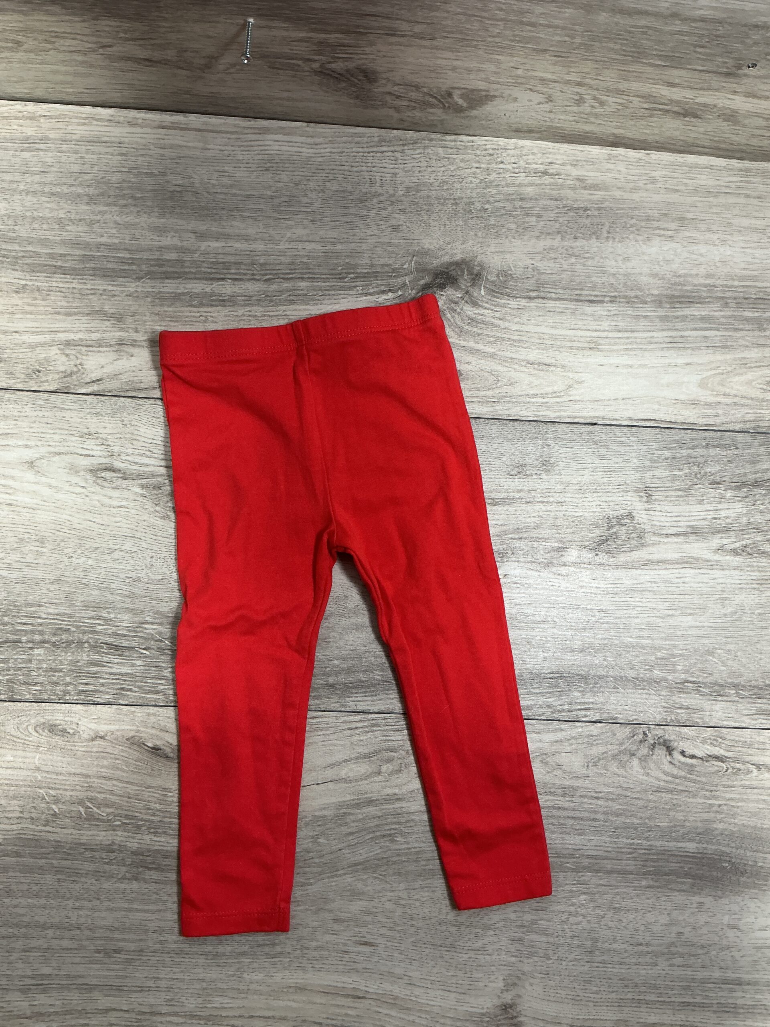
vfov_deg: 61.7
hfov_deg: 48.2
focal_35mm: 29
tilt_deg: -83.8
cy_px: 514
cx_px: 385
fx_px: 860
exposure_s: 1/50
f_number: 1.8
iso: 50
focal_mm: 3
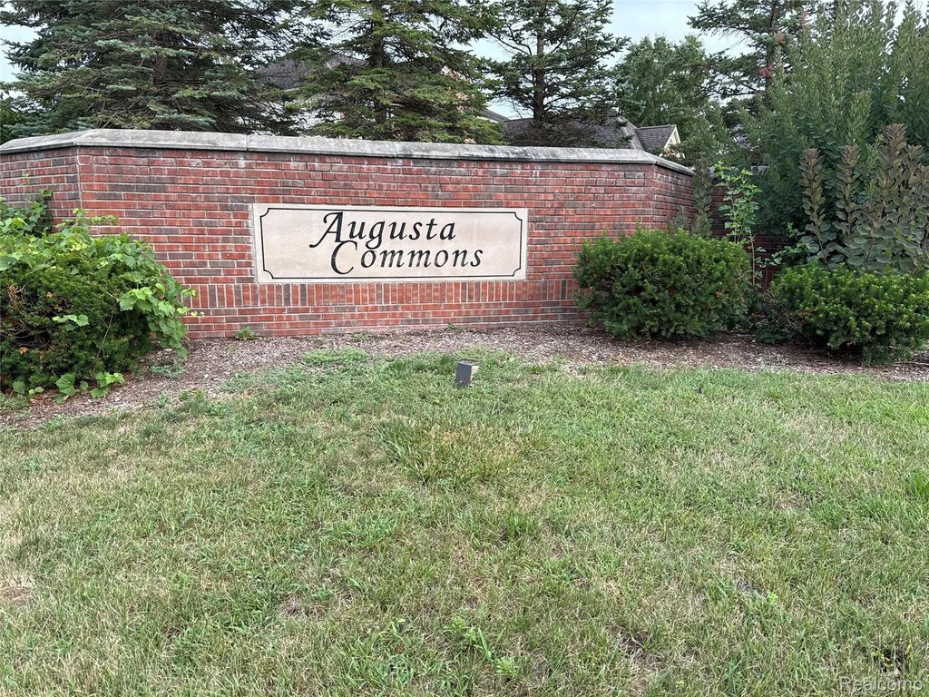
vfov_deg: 56.8
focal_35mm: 24
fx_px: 644
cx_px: 464
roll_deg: -1.0
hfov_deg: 71.6
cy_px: 348
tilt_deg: -10.9
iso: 80
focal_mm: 6.76
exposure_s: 1/858
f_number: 1.78
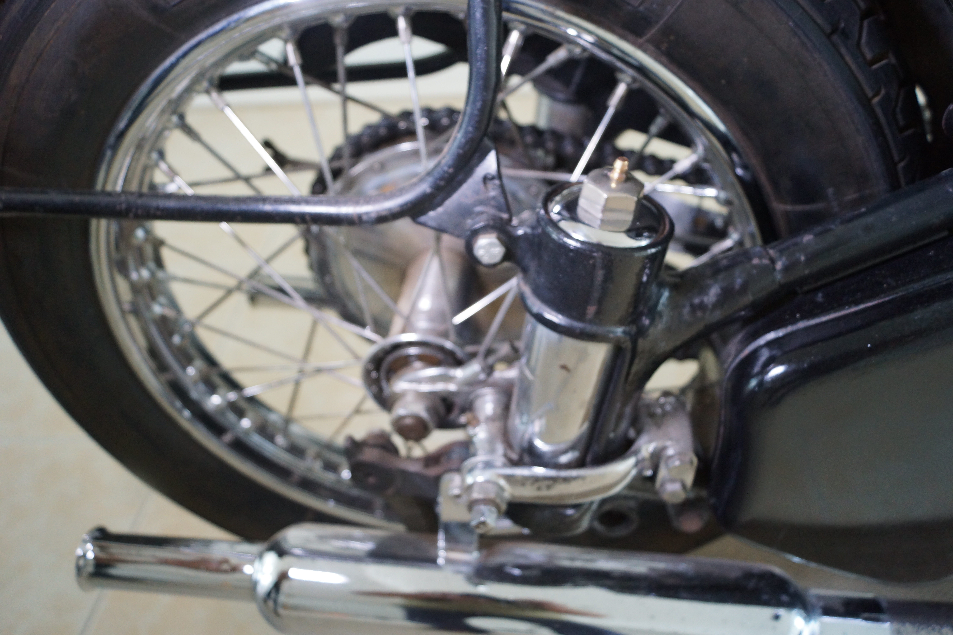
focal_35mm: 27
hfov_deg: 67.4
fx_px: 715
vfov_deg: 47.9
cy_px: 318
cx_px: 476
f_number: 4
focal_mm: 18
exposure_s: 1/60
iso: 800
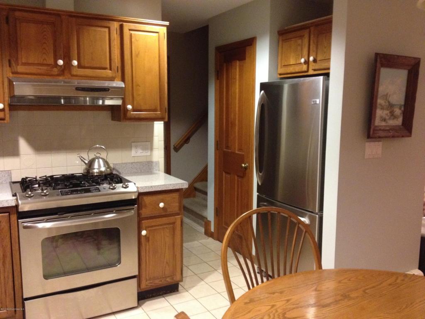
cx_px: 212
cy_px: 160
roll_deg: -0.2
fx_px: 430
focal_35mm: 35
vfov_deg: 40.7
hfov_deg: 52.6
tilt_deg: -8.4
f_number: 2.4
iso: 400
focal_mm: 4.28
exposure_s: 1/15
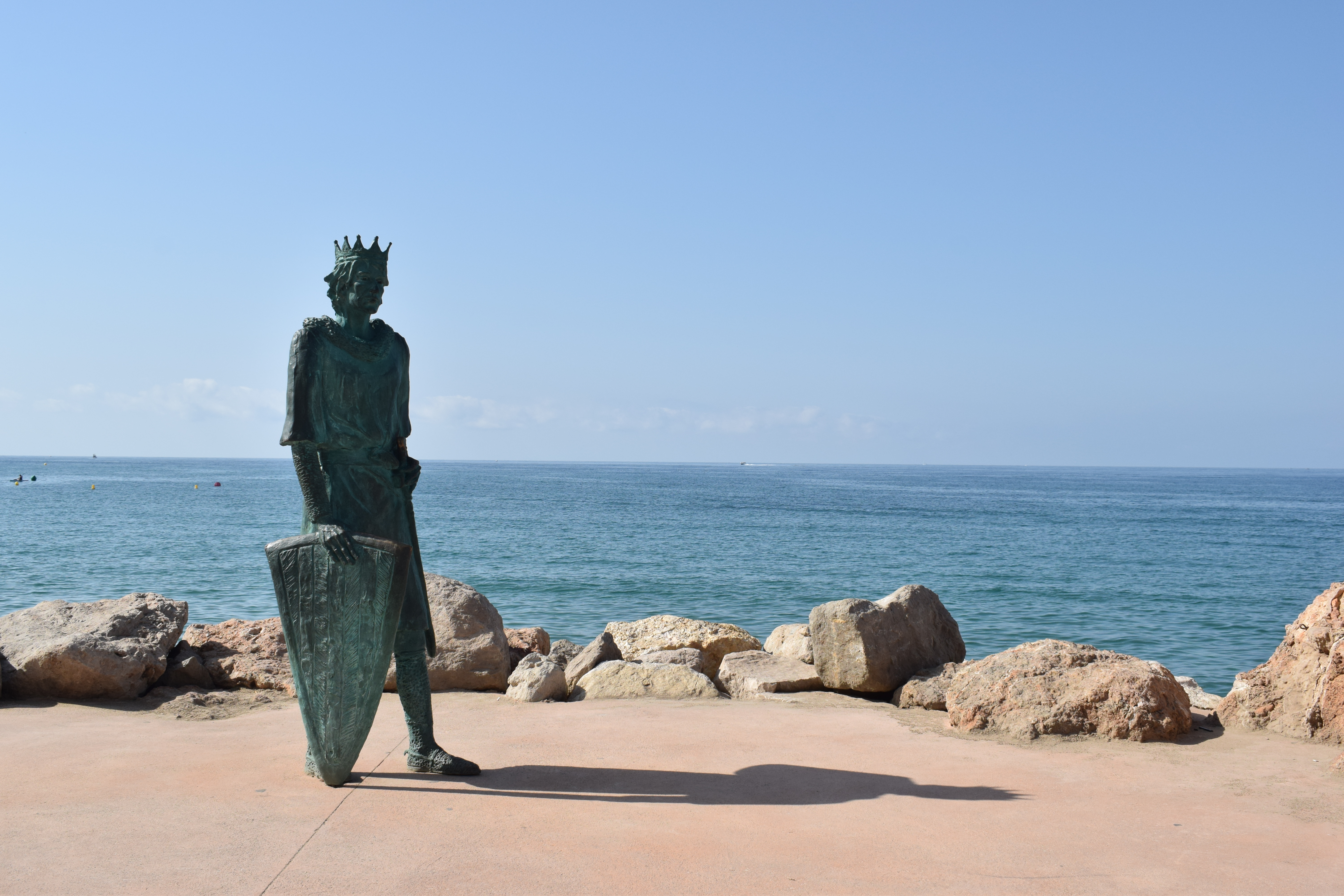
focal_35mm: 36
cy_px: 448
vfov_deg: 36.9
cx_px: 672
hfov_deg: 53.1
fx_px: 1344
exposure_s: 1/1000
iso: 400
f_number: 9
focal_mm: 24
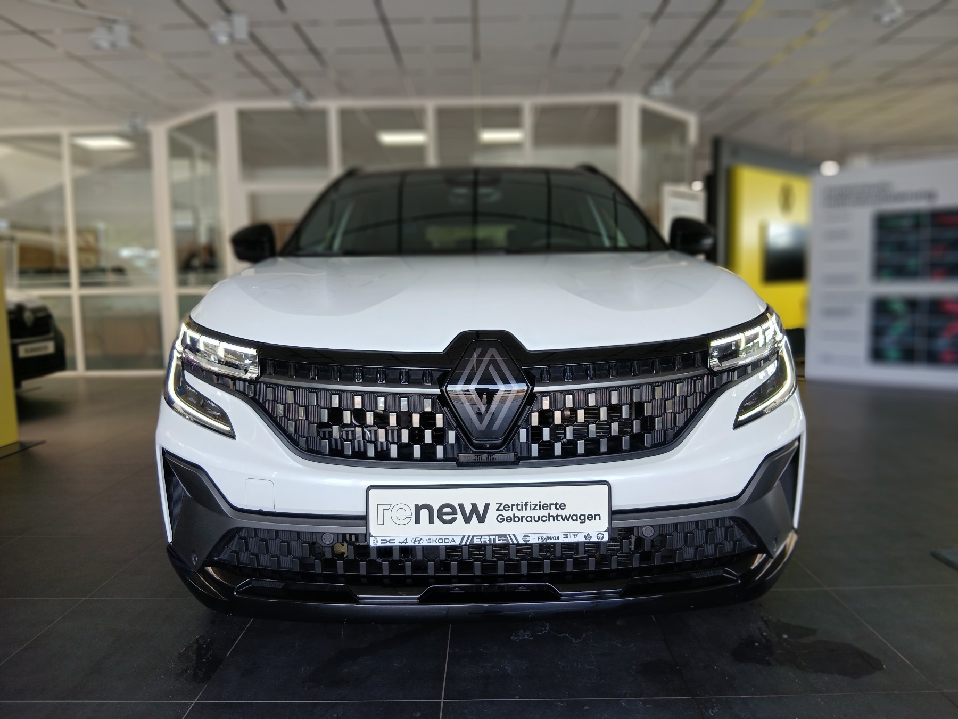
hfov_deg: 67.3
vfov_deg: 53.1
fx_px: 720
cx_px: 479
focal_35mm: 26
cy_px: 360
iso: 40
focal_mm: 3.98
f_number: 1.8
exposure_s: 1/50
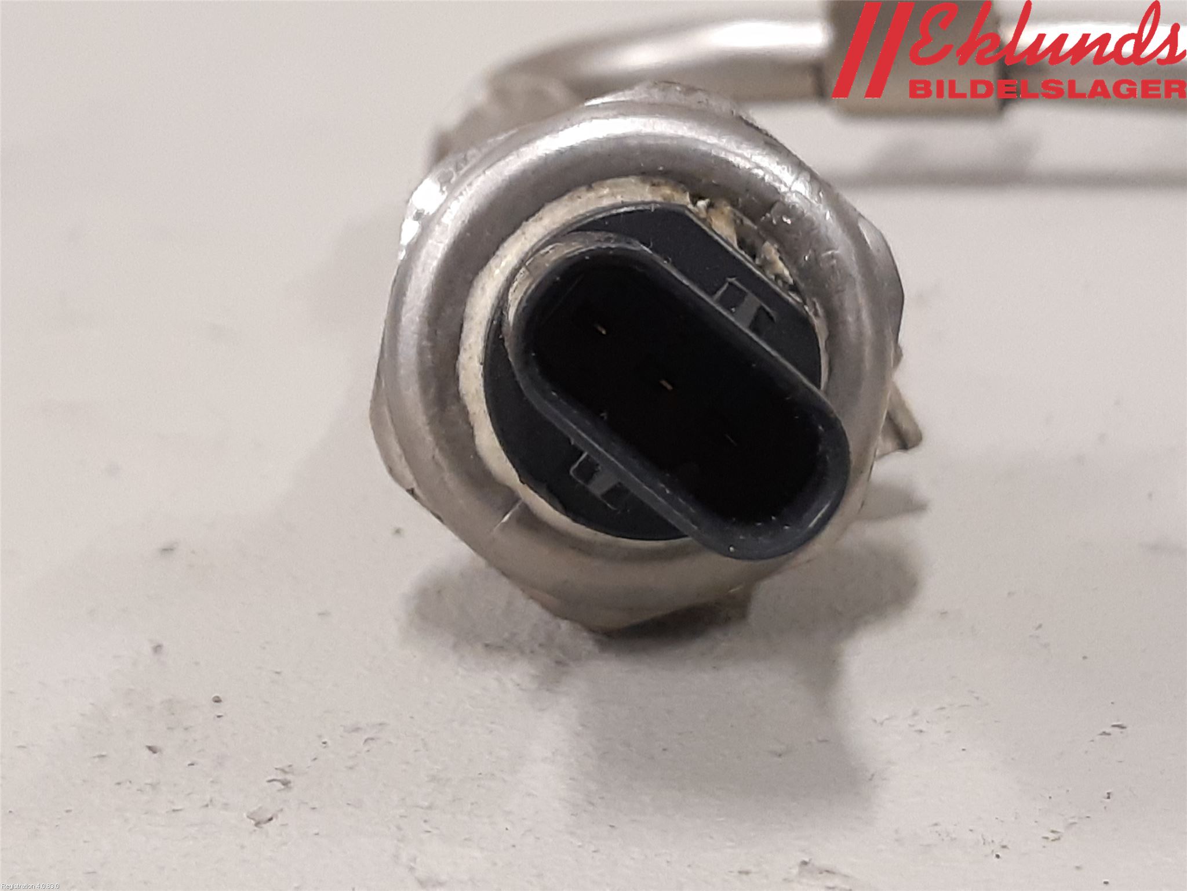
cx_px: 594
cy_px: 446
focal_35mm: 26
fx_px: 892
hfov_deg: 67.3
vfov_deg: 53.1
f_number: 1.7
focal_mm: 3.93
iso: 200
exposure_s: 1/50
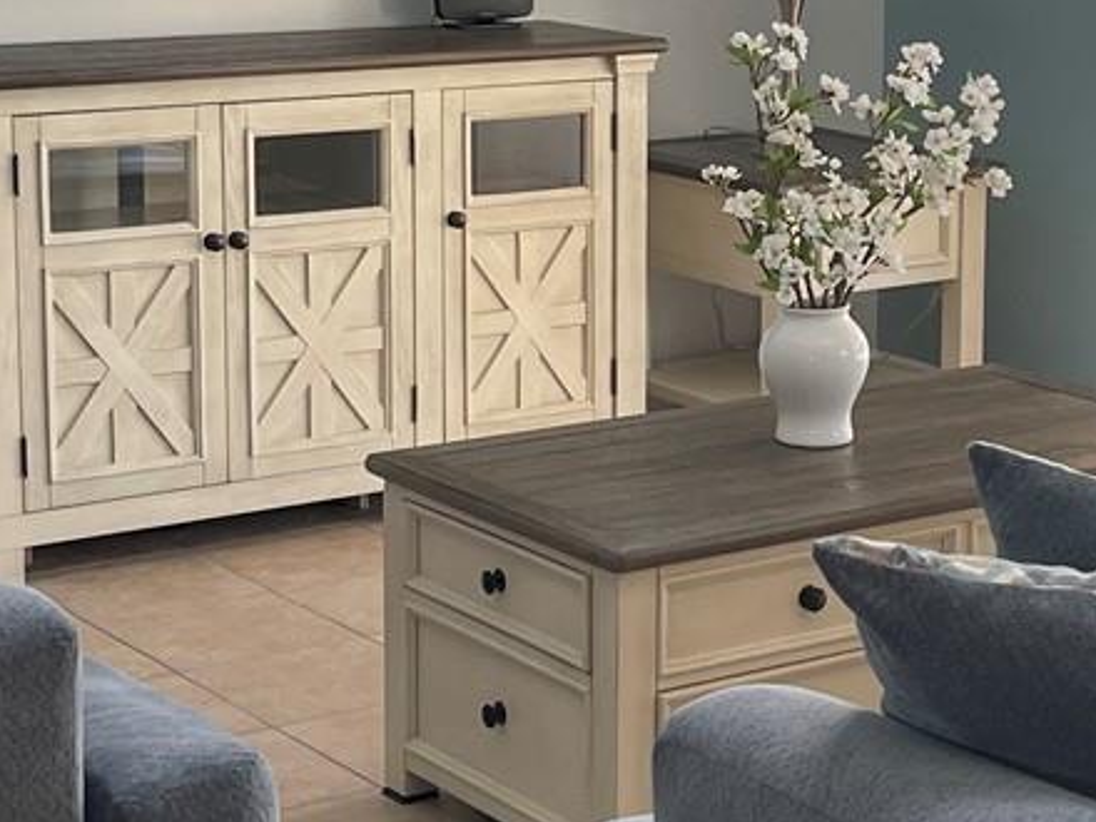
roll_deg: -1.1
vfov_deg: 16.2
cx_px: 869
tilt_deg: -11.1
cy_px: 249
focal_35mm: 91
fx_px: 2881
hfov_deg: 21.3
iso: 64
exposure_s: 1/120
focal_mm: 5.1
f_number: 1.6
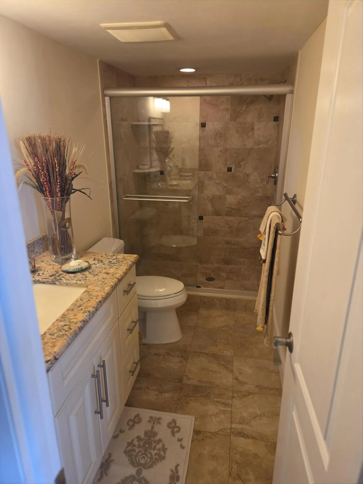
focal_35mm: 23
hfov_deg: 58.9
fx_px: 322
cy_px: 242
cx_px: 182
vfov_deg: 73.9
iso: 320
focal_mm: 5.4
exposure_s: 1/120
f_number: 1.8
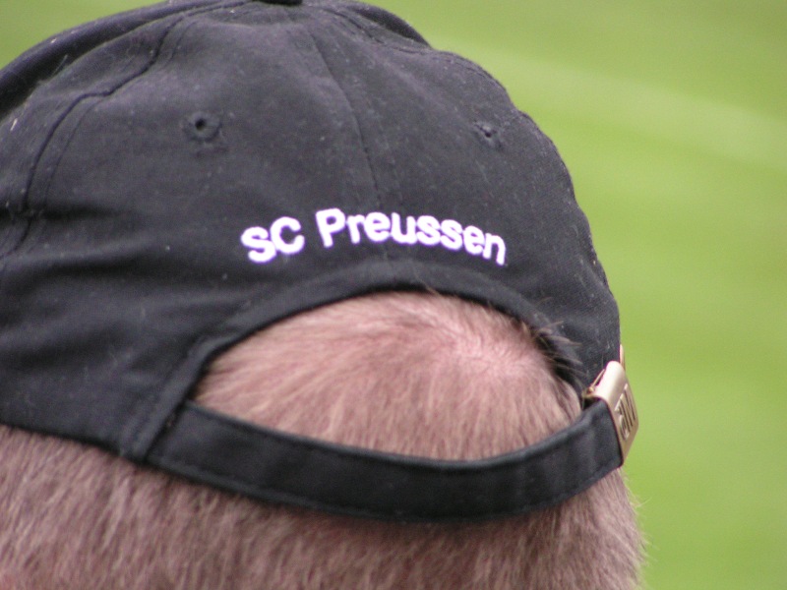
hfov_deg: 5.8
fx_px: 7730
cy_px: 295
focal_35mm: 340
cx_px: 394
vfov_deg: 4.4
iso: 200
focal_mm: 52
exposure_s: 1/25
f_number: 3.5
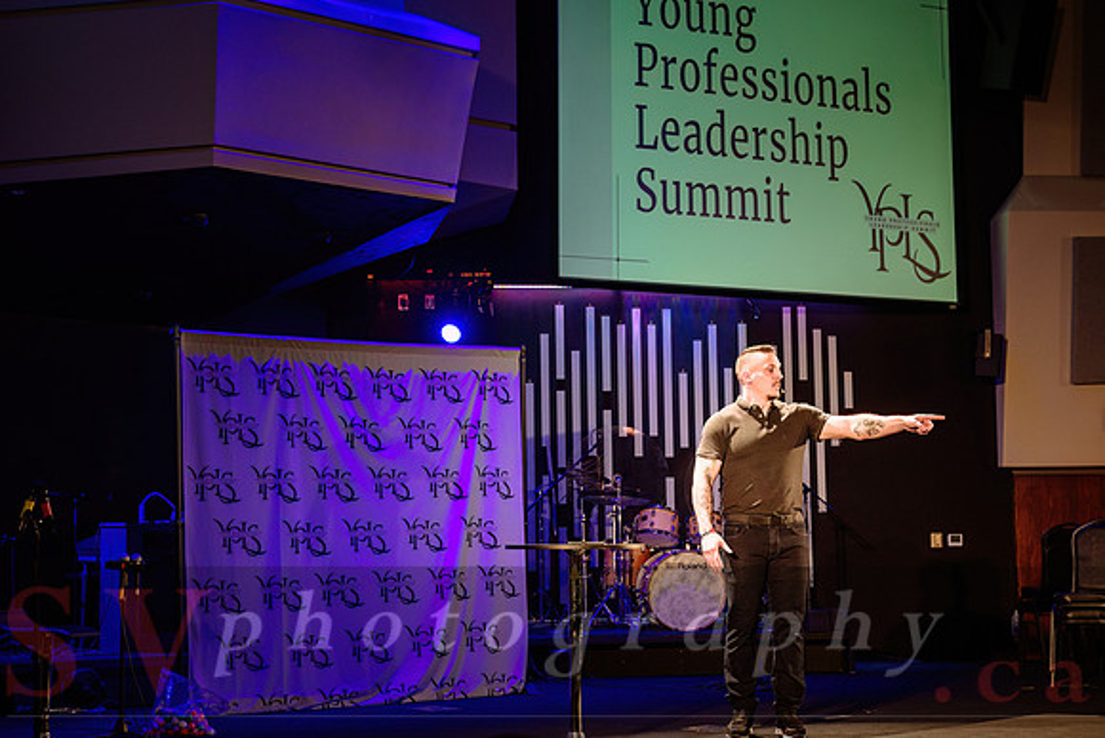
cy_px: 402
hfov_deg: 33.5
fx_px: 1832
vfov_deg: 22.7
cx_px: 642
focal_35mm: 60
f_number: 4
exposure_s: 1/160
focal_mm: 50
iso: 1000
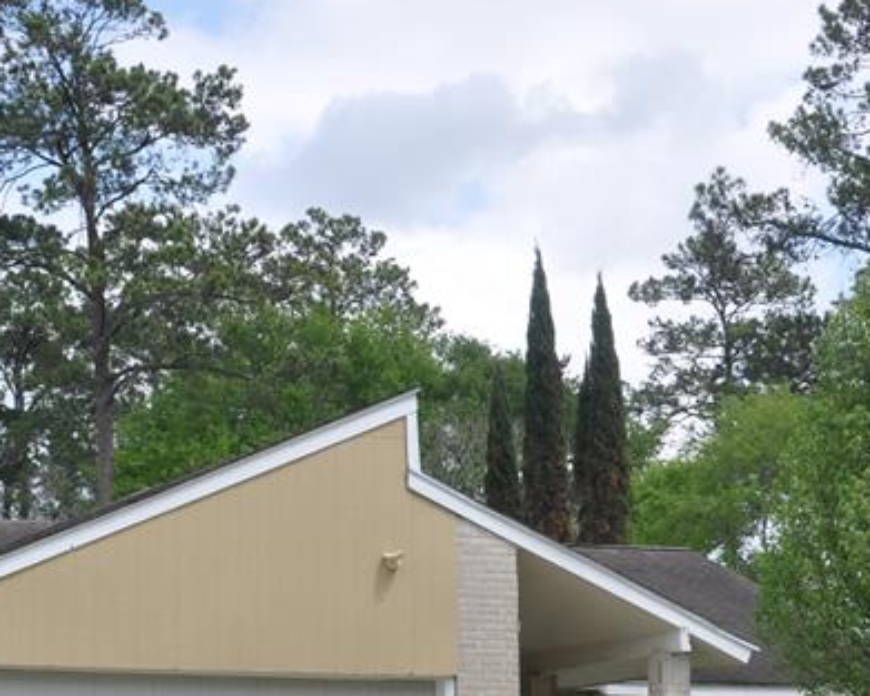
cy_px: 654
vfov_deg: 14.8
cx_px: 78
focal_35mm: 103
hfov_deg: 18.3
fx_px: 2653
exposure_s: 1/320
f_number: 9
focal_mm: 28
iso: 200
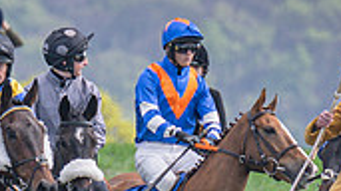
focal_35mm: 1952
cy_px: 311
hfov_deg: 1.1
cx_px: 3
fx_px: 17642
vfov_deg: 0.6
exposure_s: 1/800
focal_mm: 250
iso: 200
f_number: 5
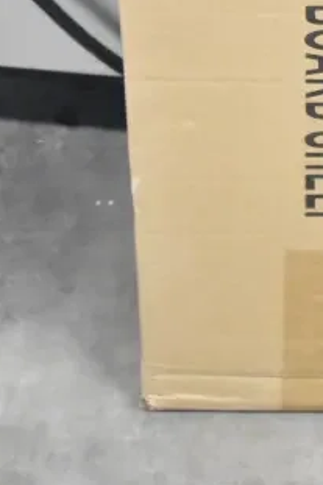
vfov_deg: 13.1
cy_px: -192
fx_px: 2021
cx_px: 359
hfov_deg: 9.1
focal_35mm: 150
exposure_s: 1/50
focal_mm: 34
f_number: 4.5
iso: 7200
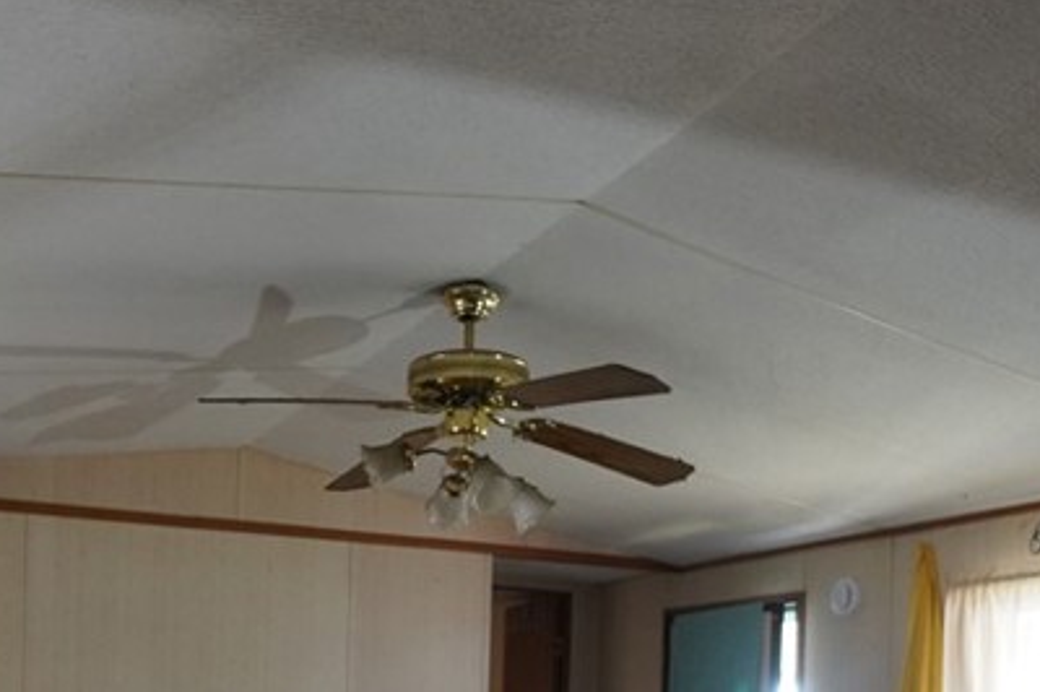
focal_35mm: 41
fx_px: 1183
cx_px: 361
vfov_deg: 29.2
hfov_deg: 46.8
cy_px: 773
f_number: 2.5
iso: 1600
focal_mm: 11
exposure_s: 1/160
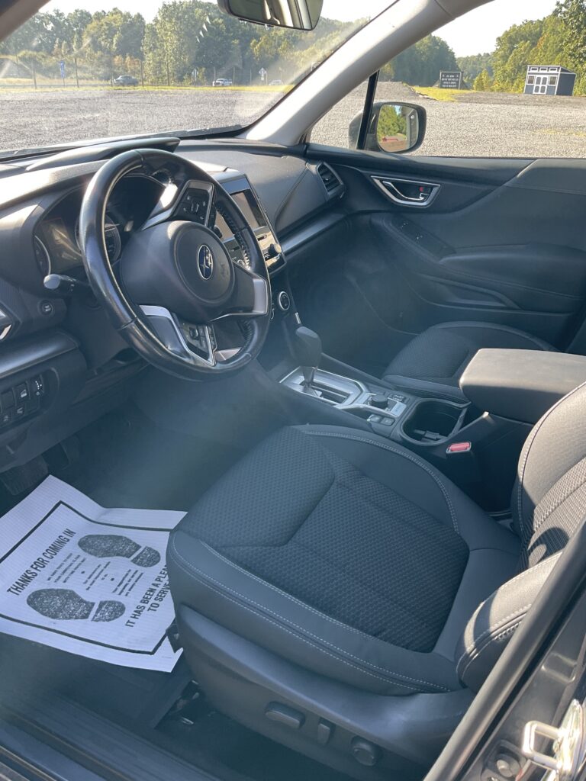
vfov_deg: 61.7
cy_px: 390
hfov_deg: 48.2
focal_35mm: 29
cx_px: 293
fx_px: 655
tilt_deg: -23.4
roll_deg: -1.7
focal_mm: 3
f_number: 1.8
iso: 25
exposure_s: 1/120
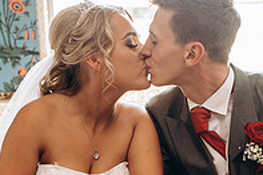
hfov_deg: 19.8
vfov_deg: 13.1
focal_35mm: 103
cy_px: 186
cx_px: 148
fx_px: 752
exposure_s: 1/100
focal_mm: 35
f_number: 2.5
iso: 160
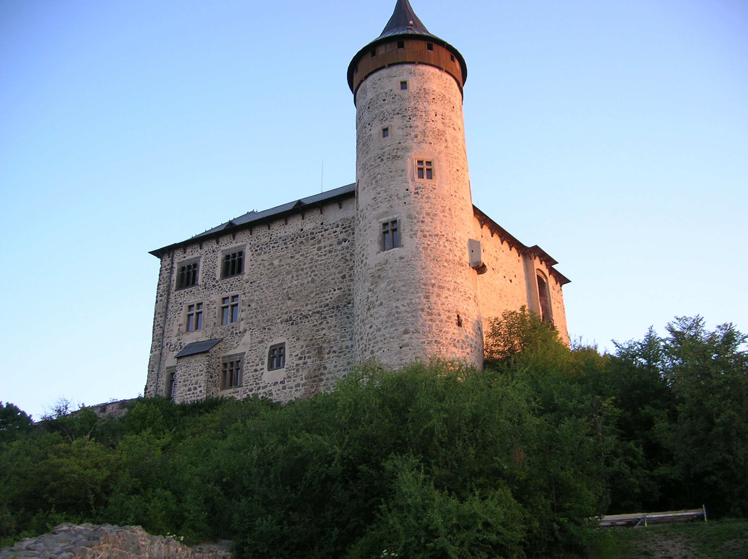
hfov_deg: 54.0
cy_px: 280
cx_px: 374
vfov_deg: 41.7
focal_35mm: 34
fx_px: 734
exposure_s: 1/61.7
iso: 50
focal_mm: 5.7
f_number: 2.9
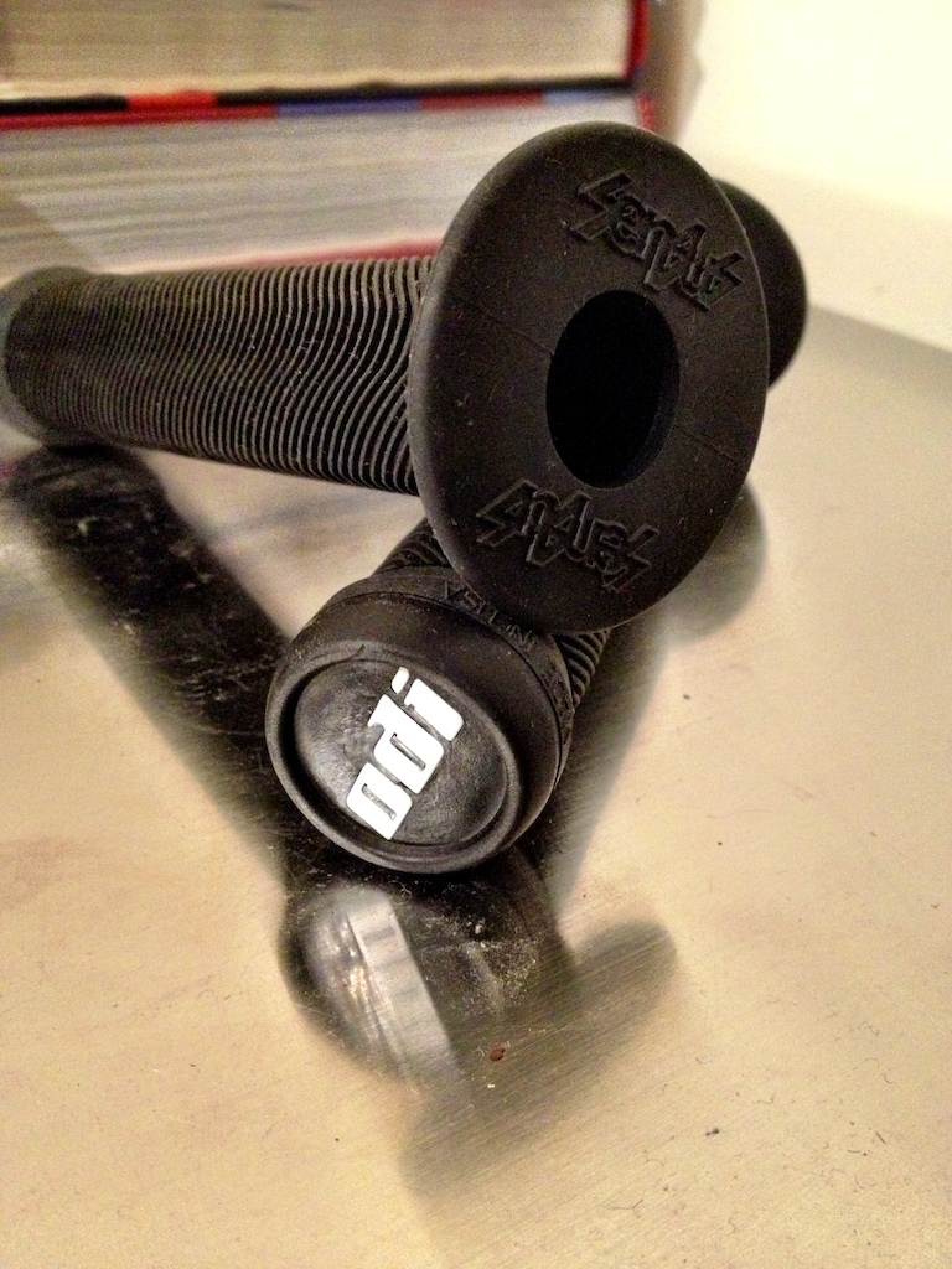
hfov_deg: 40.7
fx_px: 1283
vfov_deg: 52.6
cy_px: 634
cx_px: 476
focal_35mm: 35
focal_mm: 4.28
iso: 800
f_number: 2.4
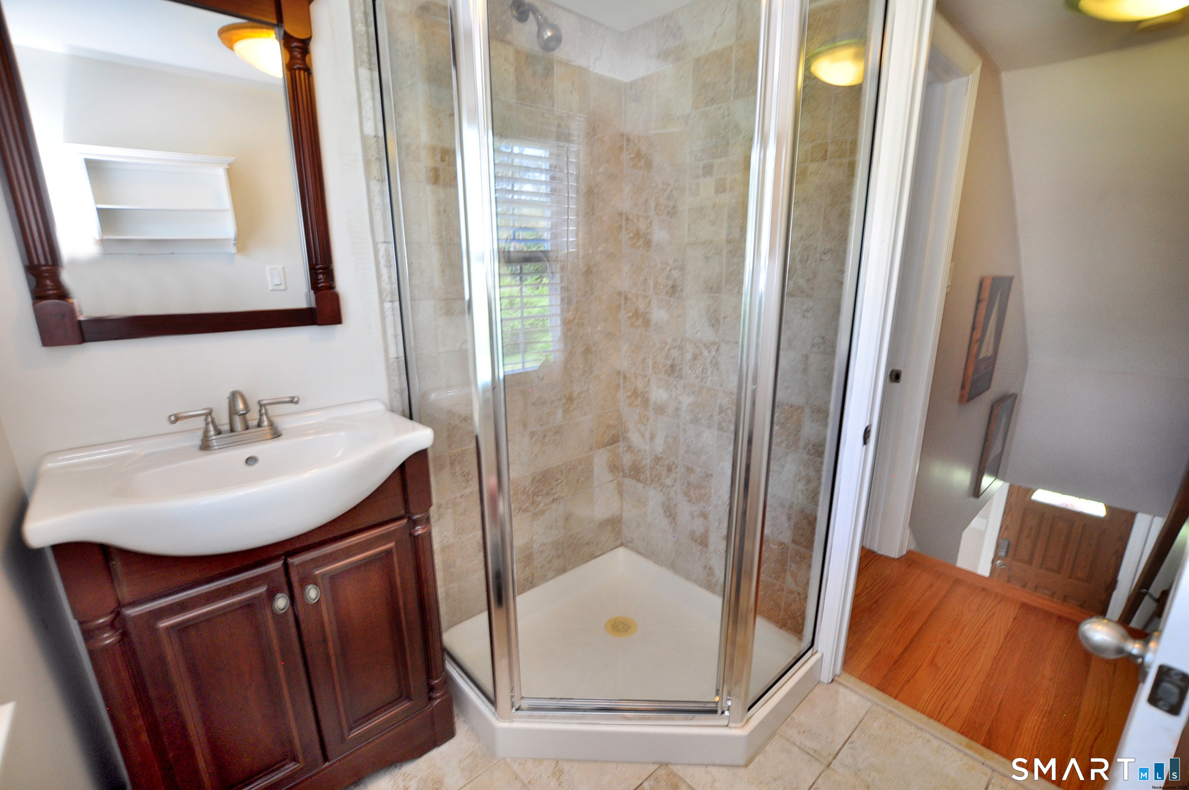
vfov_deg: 77.2
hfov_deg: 100.5
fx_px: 495
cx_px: 594
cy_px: 395
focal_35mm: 15
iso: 500
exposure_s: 1/25
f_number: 5.6
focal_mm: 10
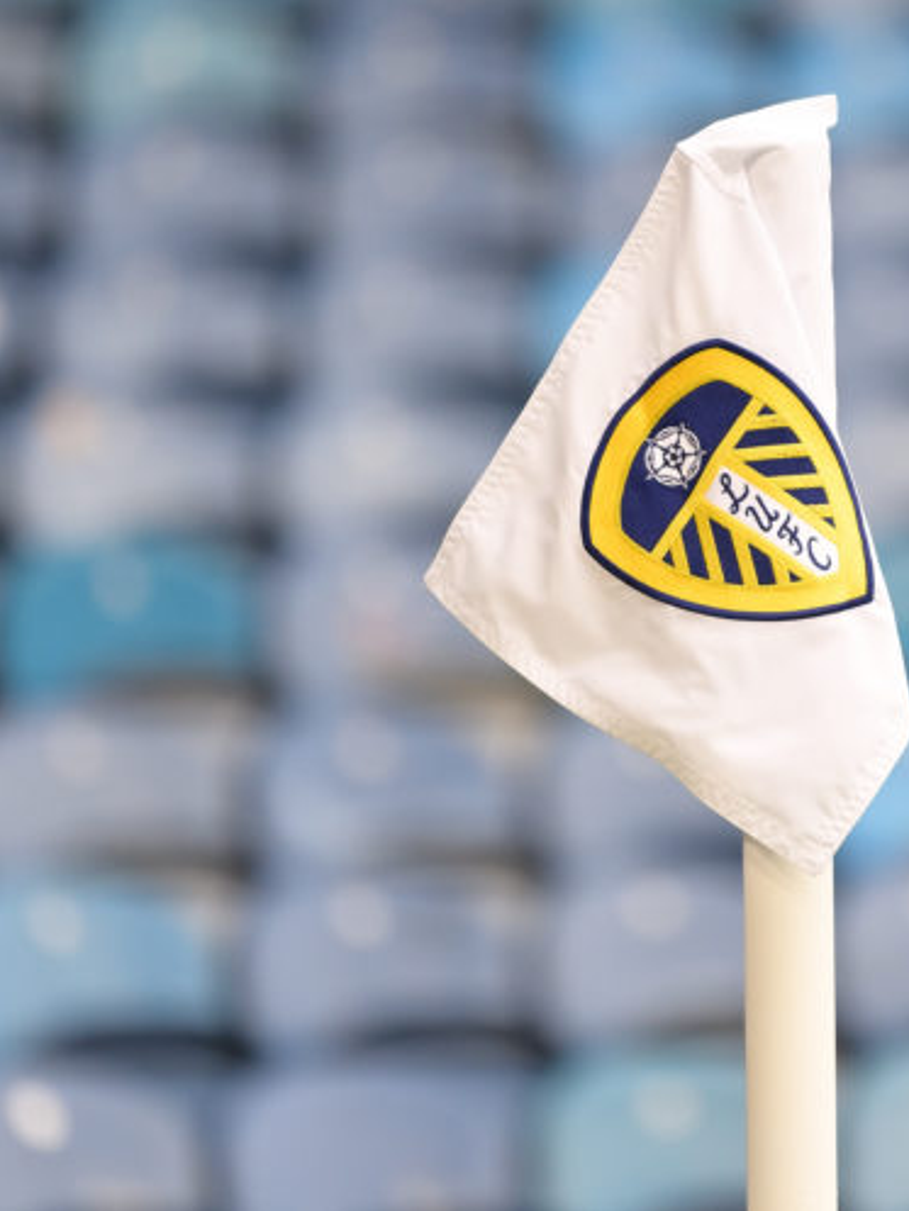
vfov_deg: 6.8
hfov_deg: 5.1
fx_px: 10149
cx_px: 794
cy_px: 607
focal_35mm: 290
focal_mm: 200
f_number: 2.8
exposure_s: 1/4000
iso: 2000
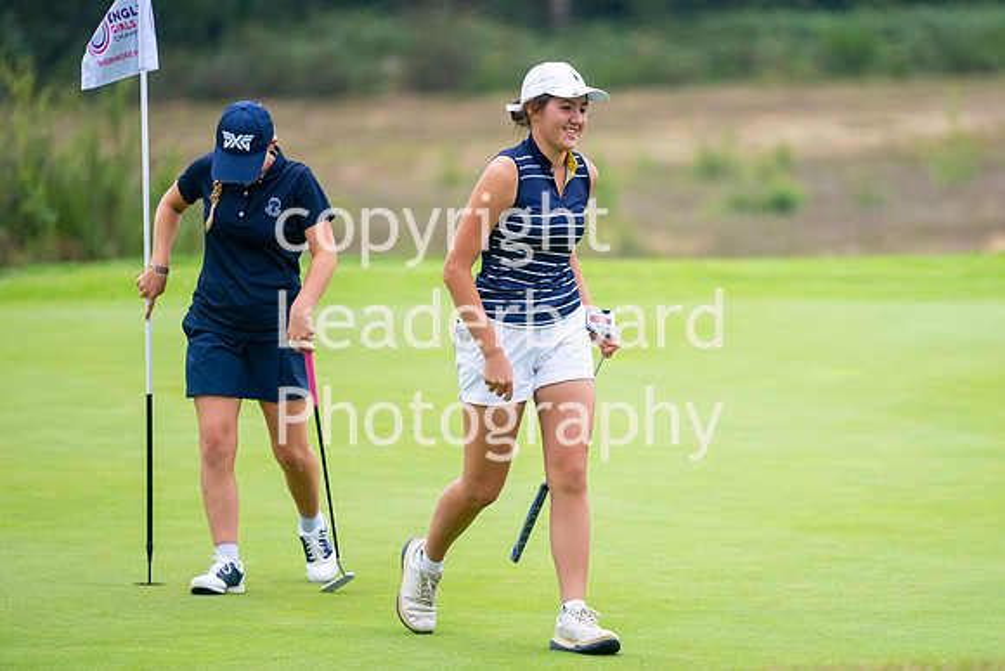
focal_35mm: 343
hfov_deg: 6.0
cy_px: 342
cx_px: 574
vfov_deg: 4.0
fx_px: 9573
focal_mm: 300
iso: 400
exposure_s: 1/2000
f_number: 4.5
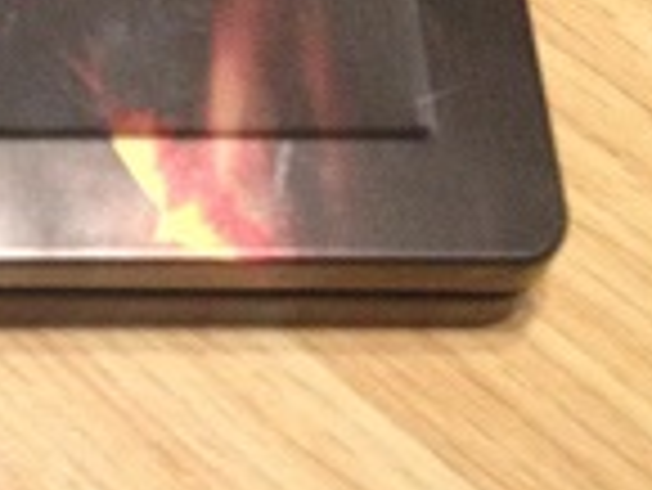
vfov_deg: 9.2
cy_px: -396
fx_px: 2903
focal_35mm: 154
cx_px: -148
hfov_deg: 12.5
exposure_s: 1/20
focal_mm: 4.28
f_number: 2.4
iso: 200
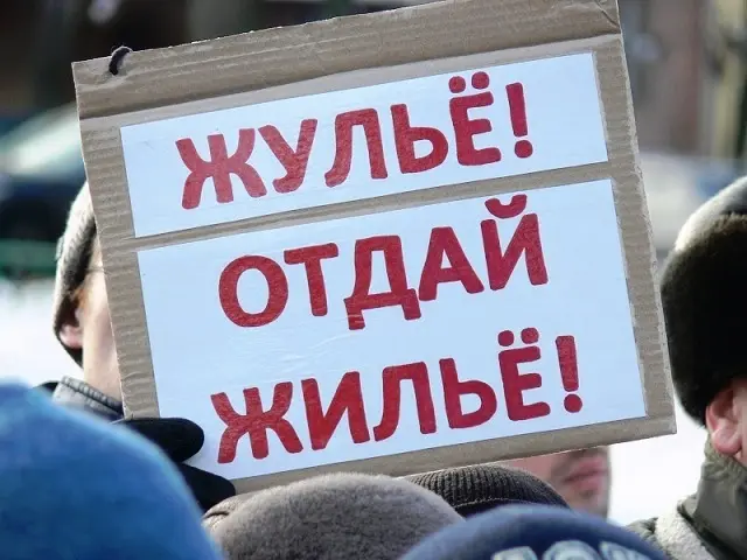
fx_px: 9063
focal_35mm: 420
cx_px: 374
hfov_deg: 4.7
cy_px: 280
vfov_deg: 3.5
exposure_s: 1/100
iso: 80
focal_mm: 88.8
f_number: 4
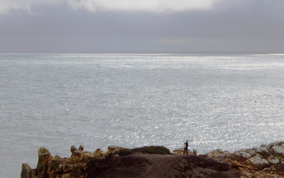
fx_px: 939
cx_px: 257
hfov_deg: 17.0
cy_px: 33
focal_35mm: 121
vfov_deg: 10.8
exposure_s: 1/8000
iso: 400
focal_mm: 31
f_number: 3.5
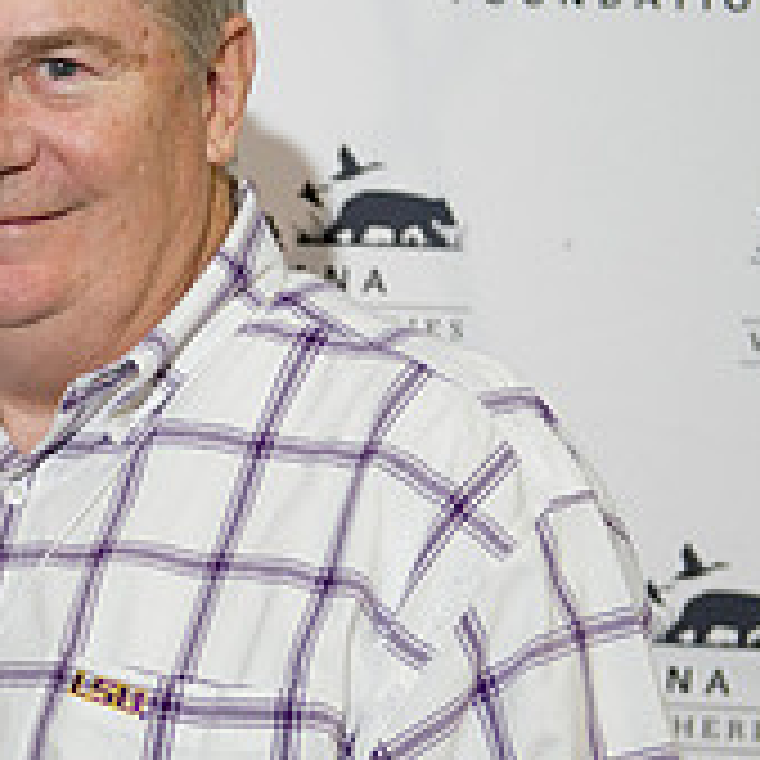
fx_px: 3974
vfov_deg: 10.9
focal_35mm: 160
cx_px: -355
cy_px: 603
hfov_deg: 10.6
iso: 800
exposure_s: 1/125
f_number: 3.5
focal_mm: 55
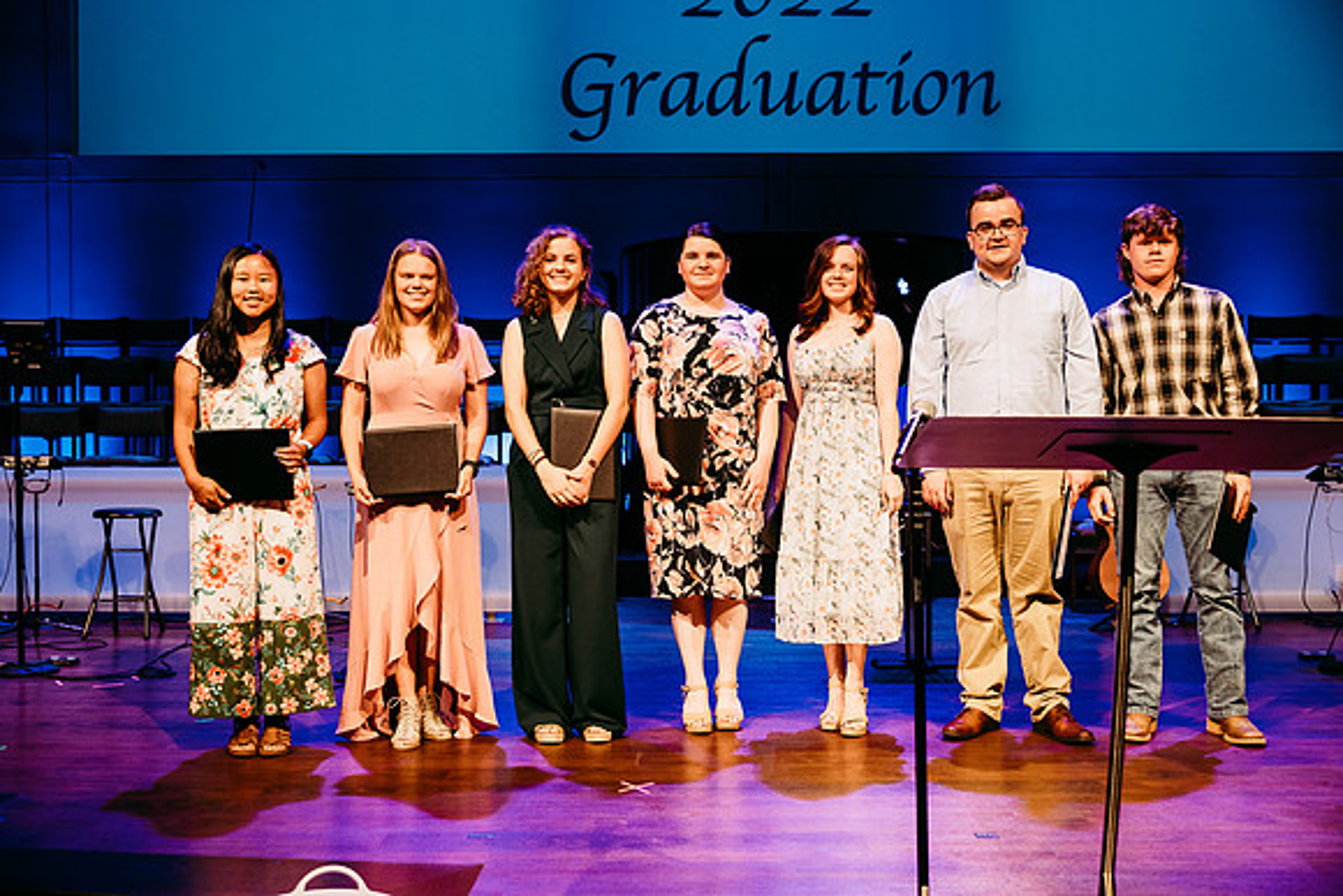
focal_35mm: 38
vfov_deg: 35.1
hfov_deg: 50.7
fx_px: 1418
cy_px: 448
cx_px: 672
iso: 1250
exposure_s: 1/200
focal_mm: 38
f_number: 4
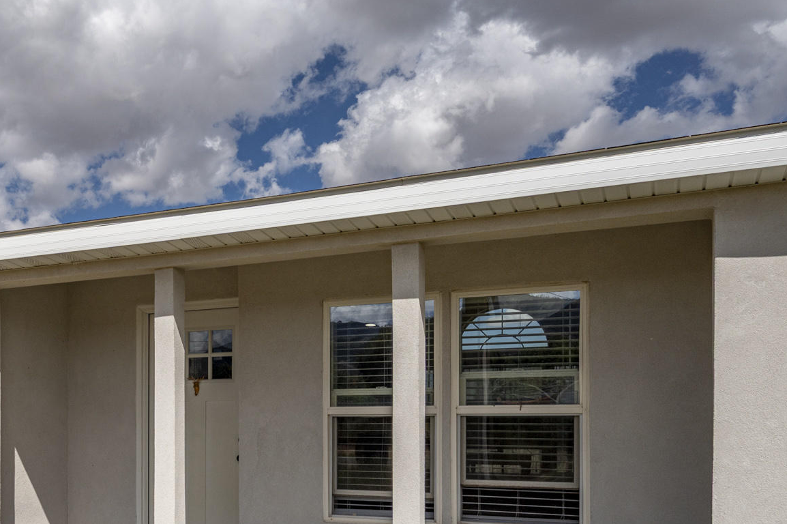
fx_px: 852
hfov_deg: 47.1
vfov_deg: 33.0
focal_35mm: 39
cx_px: 168
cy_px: 435
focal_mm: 22.5
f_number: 14
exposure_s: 1/800
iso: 320
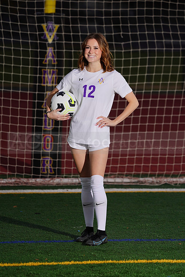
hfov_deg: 5.2
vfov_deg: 7.9
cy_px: 138
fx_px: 2018
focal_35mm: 262
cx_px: 92
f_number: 5.6
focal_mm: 262
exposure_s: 1/200
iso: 320
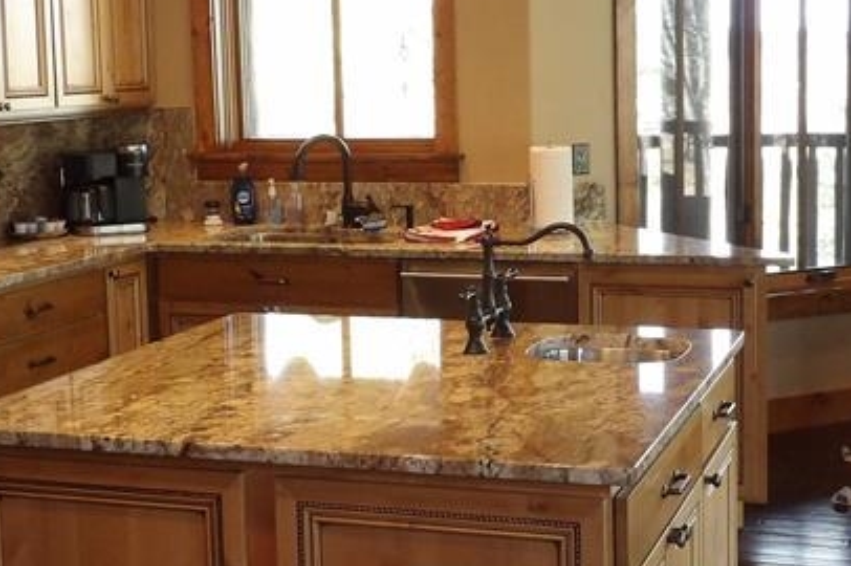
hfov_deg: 31.9
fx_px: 1488
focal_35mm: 63
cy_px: 233
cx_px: 476
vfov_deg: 21.5
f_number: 3.2
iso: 200
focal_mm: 4.3
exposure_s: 1/33
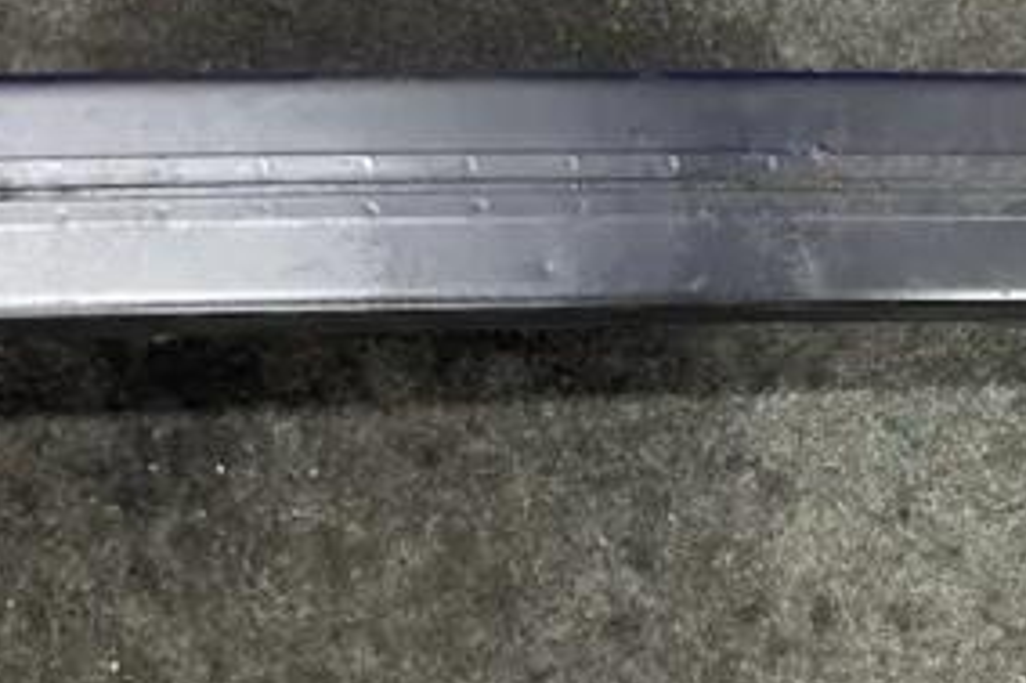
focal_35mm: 61
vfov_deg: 22.2
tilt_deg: -78.9
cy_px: 242
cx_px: 957
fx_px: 1737
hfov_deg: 31.1
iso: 640
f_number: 1.8
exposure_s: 1/33
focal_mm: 4.25
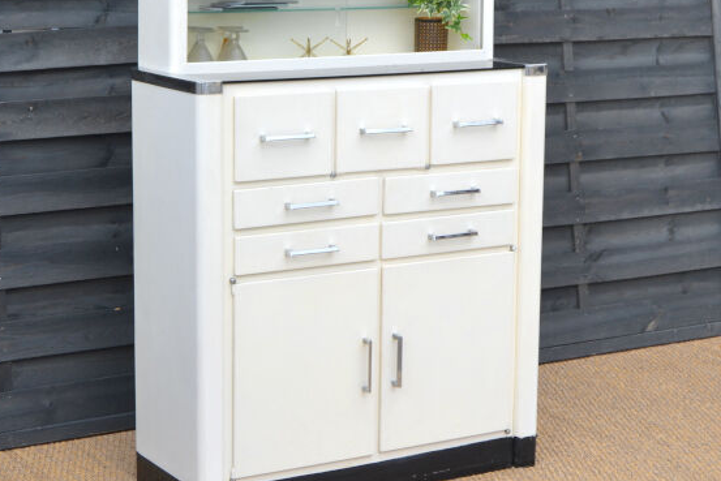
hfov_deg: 24.4
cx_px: 286
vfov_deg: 16.4
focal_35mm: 83
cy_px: 185
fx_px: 1663
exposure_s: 1/200
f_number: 7.1
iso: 100
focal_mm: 34
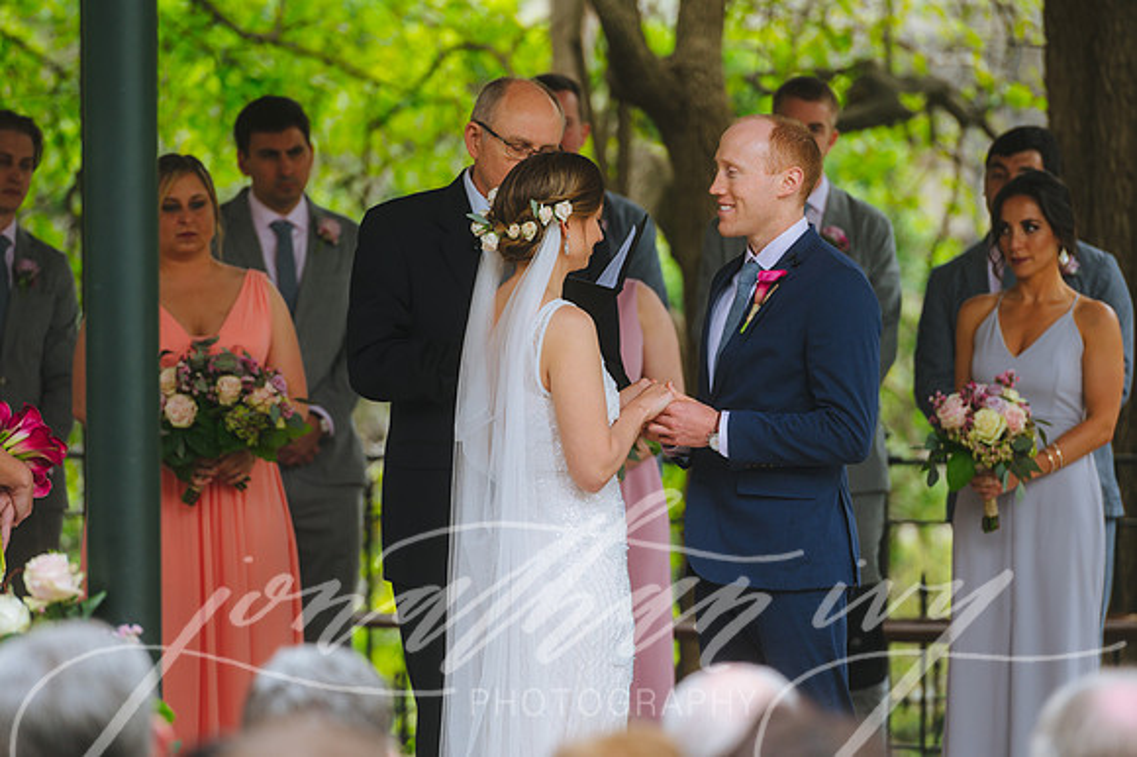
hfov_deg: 10.3
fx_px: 6313
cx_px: 568
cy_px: 378
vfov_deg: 6.9
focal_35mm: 200
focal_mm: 200
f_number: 2.8
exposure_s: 1/320
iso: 400
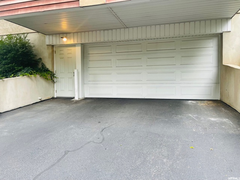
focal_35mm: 26
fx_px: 180
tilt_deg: -2.3
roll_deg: -0.4
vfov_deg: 53.1
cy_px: 90
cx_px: 120
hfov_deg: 67.3
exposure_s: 1/121
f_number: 1.6
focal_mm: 5.1
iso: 80
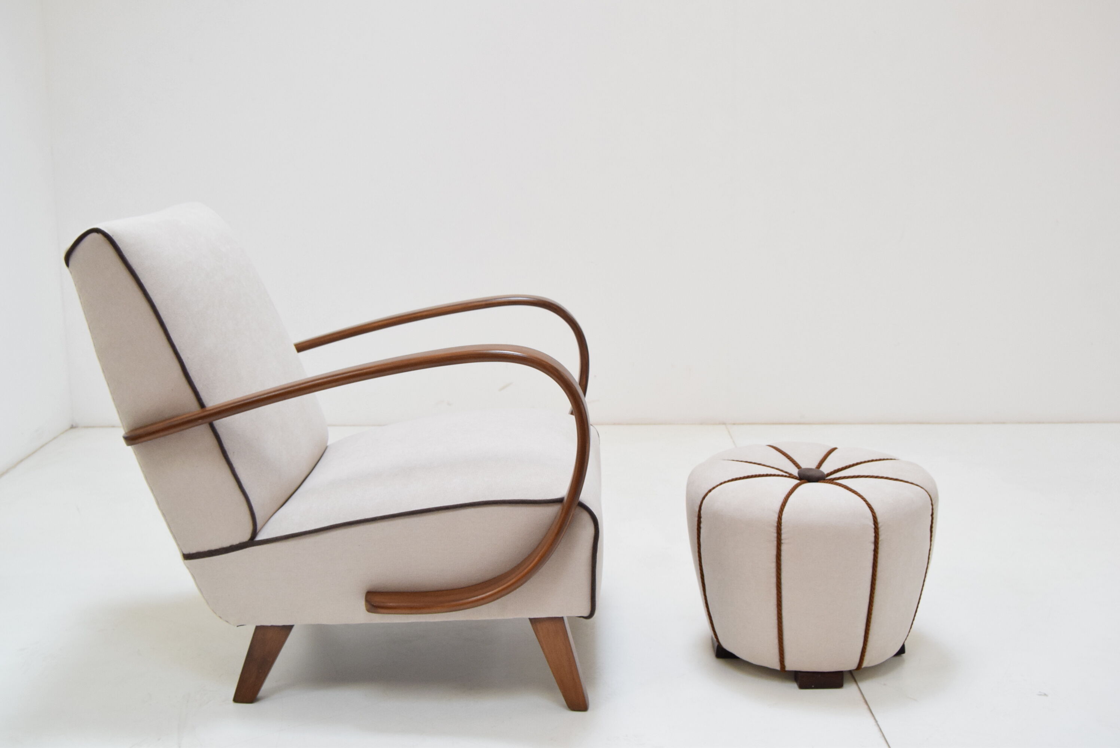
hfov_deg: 46.4
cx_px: 560
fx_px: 1308
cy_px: 374
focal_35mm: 42
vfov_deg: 31.9
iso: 1600
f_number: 6.3
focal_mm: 28
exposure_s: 1/160
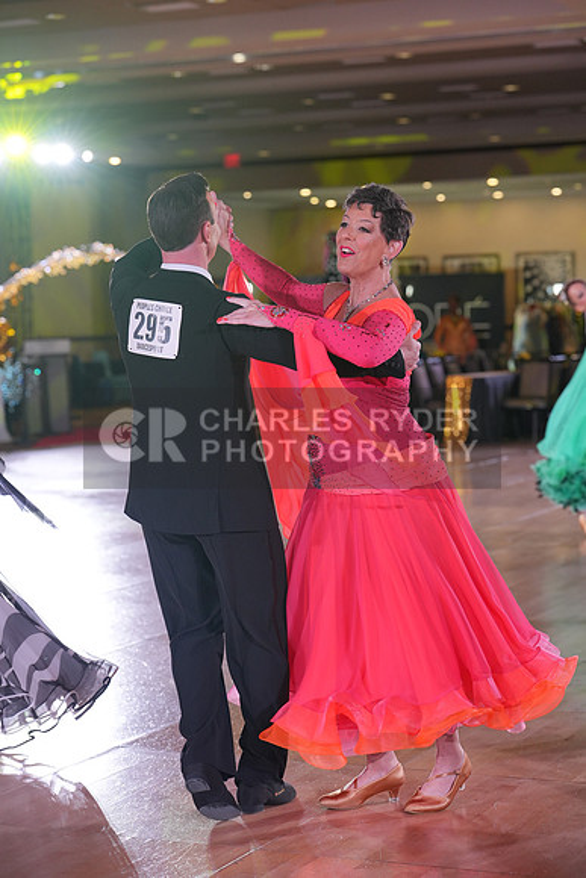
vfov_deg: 25.7
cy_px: 439
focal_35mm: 79
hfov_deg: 17.3
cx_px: 293
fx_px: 1928
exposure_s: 1/400
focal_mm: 79
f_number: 3.5
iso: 1250
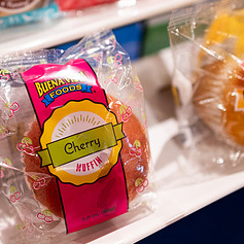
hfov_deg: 33.3
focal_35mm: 50
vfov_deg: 34.0
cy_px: 134
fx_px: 399
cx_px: 58
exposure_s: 1/200
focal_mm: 24
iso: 1250
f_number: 1.8
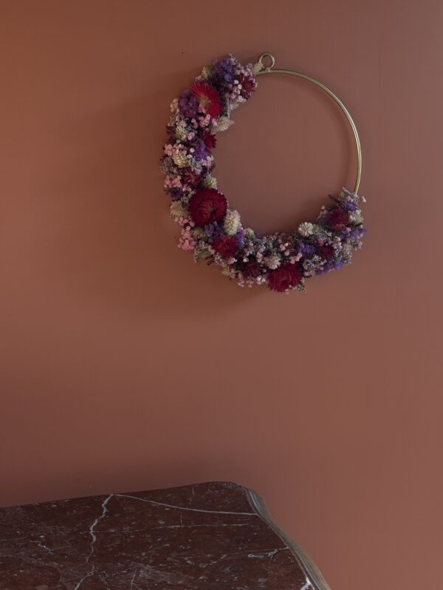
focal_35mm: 52
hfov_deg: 28.0
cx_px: 222
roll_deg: +0.6
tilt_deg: -9.8
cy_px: 295
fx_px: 887
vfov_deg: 36.8
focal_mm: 5.96
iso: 50
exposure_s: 1/111
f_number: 1.6
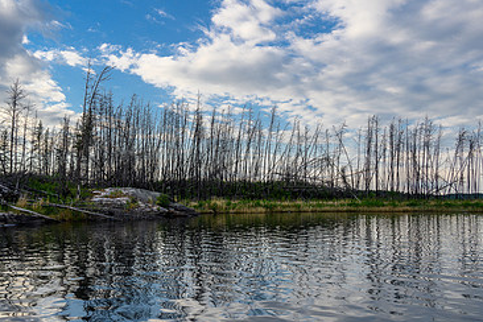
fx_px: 510
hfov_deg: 50.3
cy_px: 180
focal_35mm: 38
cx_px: 190
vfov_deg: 35.0
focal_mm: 24
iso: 100
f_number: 8
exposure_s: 1/50
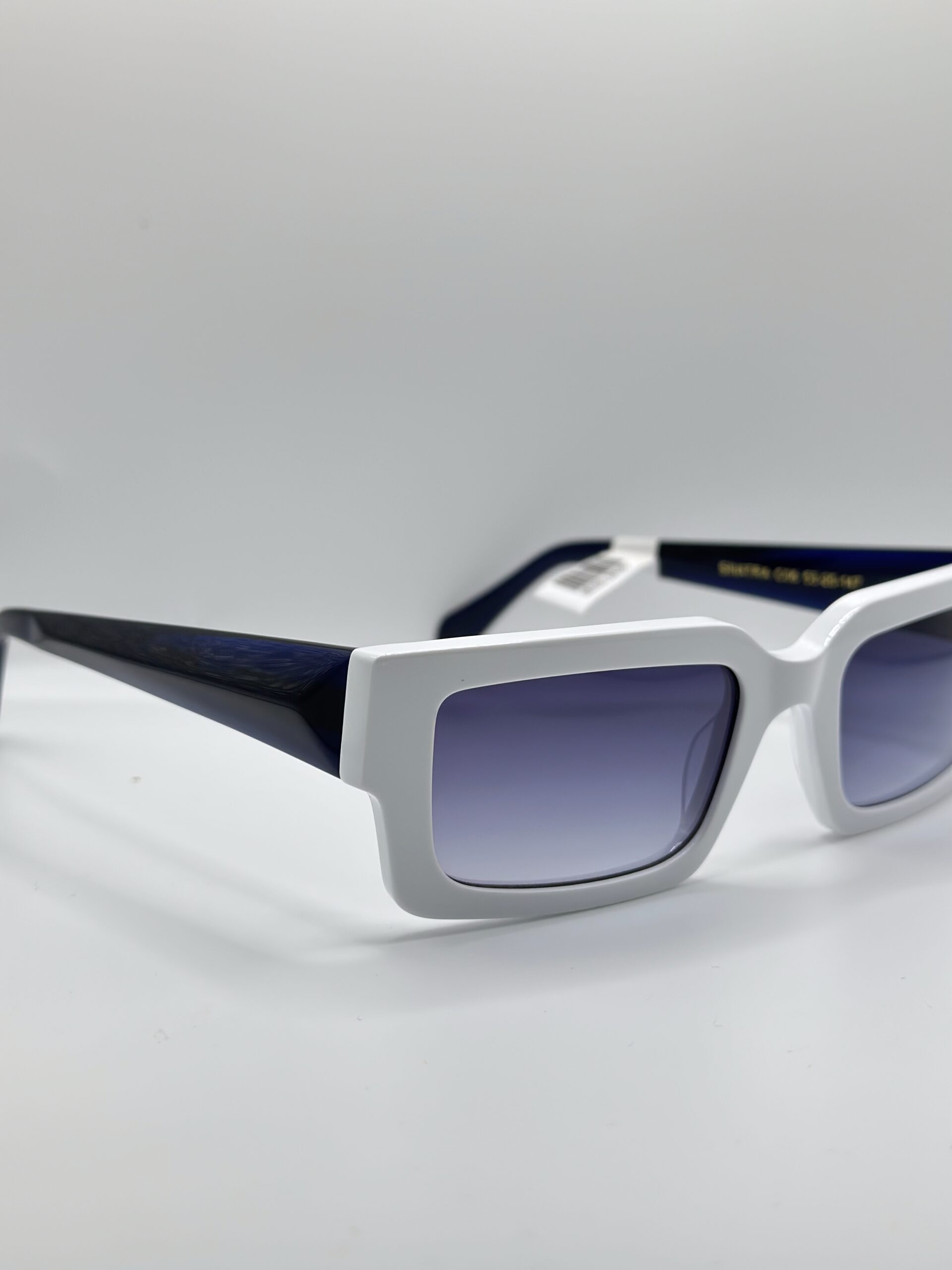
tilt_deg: -32.1
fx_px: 1760
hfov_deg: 30.3
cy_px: 635
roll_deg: -0.5
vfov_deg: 39.7
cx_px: 476
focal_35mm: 48
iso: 80
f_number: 1.78
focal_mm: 6.86
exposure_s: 1/471
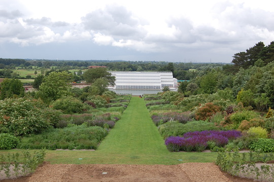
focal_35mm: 46
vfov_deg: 28.9
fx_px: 354
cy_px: 91
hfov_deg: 42.4
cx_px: 137
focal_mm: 31
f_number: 10
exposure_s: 1/250
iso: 250
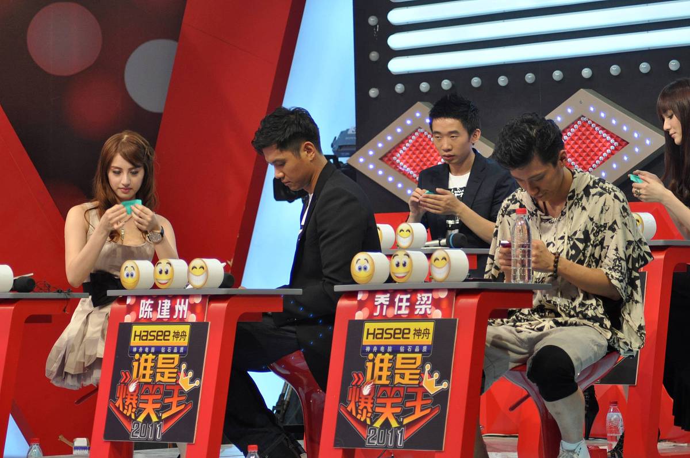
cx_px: 345
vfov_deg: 9.9
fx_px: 2642
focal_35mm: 138
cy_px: 229
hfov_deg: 14.9
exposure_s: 1/125
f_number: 4
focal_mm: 92
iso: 800
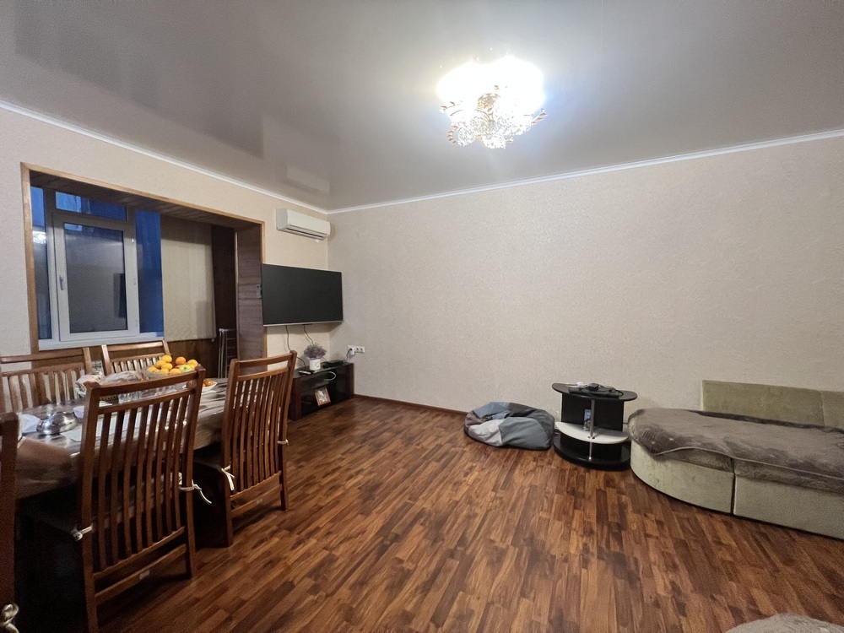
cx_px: 422
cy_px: 316
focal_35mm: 13
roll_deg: +0.1
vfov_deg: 89.9
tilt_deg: -3.4
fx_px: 317
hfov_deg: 106.2
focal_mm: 1.57
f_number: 1.8
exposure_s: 1/50
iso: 250
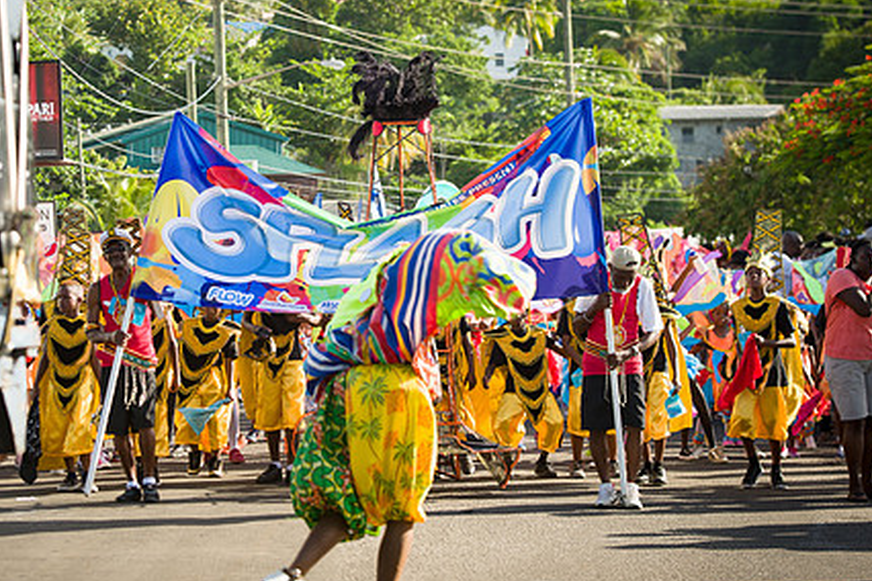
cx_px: 297
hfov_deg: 17.5
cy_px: 282
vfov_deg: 11.7
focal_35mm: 117
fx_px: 2834
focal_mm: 86
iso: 100
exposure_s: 1/200
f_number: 5.6
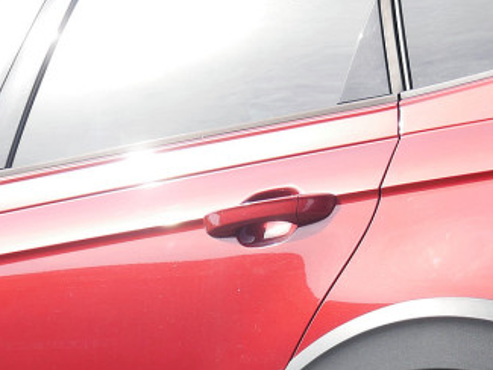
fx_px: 2422
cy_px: 385
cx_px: 652
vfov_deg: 8.7
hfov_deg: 11.3
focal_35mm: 170
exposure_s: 1/500
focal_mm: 27
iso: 200
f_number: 4.6
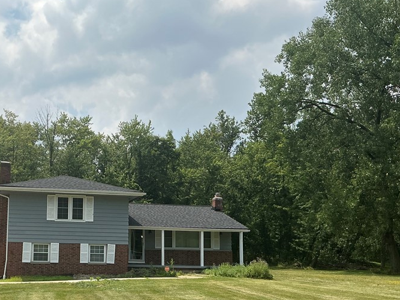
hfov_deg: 42.9
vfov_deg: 33.2
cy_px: 205
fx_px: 497
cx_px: 117
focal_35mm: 43
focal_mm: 3
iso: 25
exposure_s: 1/2959
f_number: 1.8
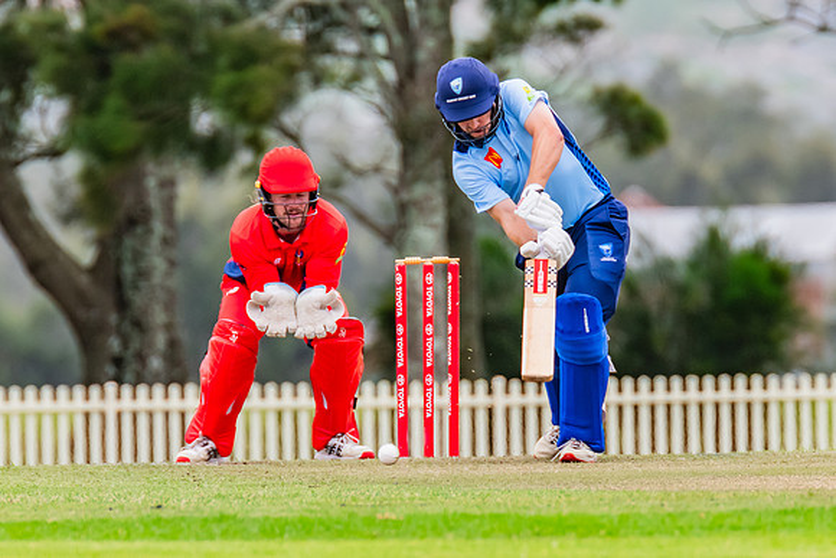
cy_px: 164
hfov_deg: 1.9
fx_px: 25268
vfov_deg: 1.3
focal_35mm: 1088
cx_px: 523
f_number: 8
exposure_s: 1/1250
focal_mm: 600
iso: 800
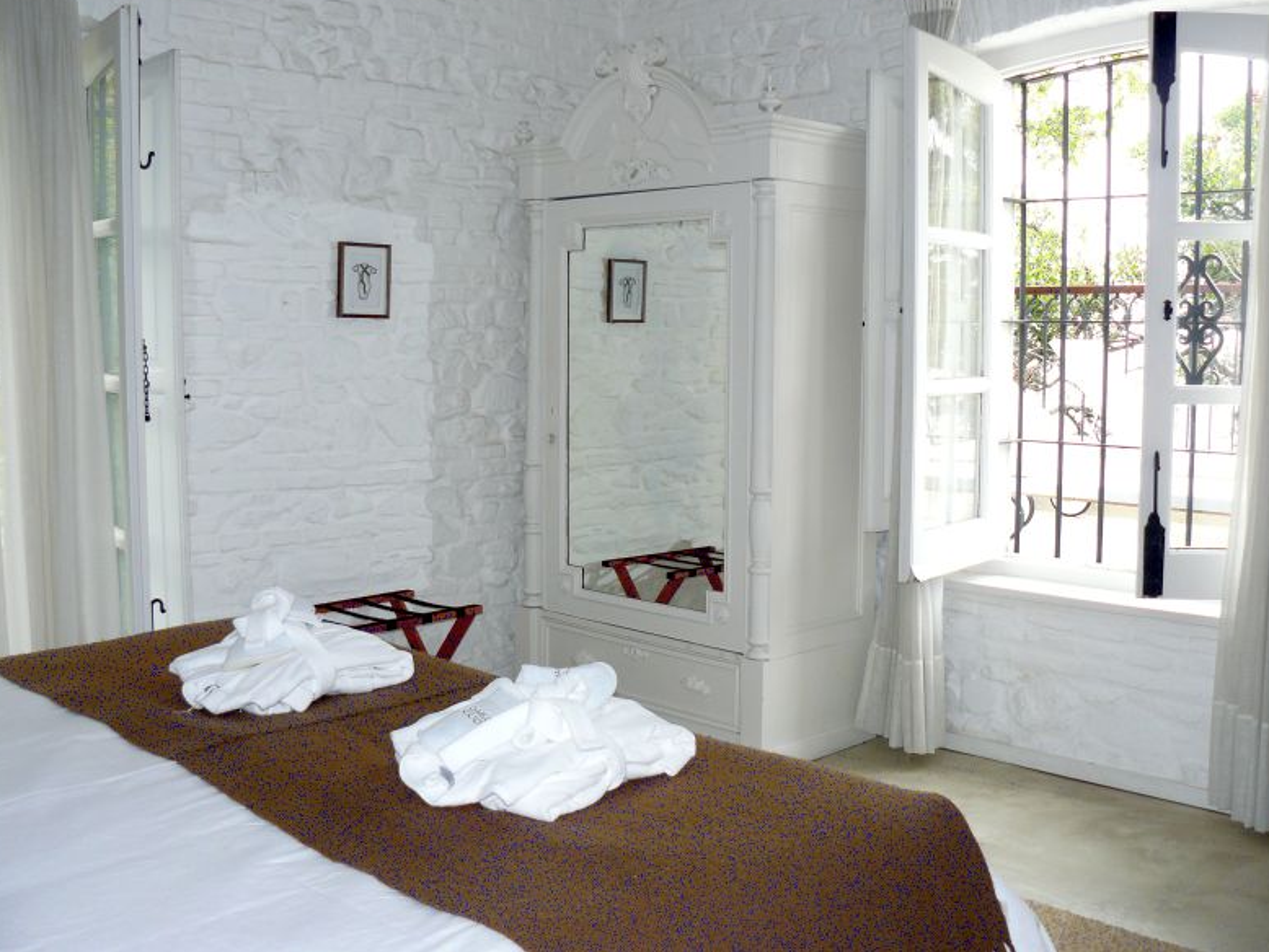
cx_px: 641
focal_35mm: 37
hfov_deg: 50.1
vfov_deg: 38.7
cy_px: 465
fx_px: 1357
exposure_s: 1/80
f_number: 2.8
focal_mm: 6
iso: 100
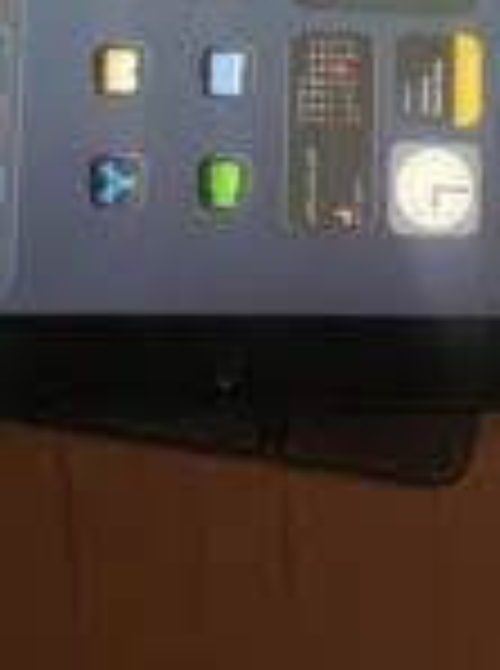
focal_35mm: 70
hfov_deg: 20.9
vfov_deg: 25.2
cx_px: 171
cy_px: -121
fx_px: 1354
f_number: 1.6
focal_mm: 4.2
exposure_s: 1/30
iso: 640
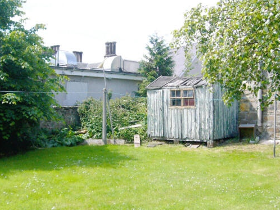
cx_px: 131
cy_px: 112
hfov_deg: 39.7
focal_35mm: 48
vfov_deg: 30.2
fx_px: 388
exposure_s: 1/160
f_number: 5.6
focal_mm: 4.9
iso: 80
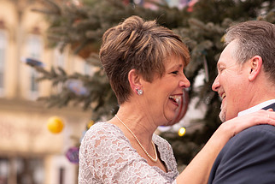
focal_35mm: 153
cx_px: 195
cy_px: 126
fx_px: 1169
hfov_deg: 13.4
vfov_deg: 9.0
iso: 100
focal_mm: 85
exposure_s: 1/125
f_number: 2.5
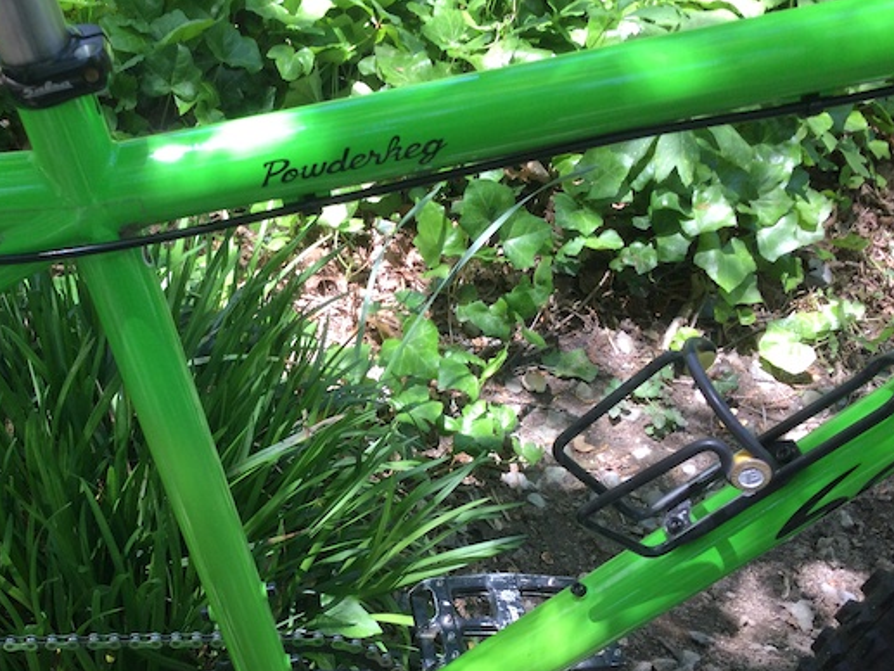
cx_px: 254
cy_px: 448
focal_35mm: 48
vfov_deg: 30.1
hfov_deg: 38.9
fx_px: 1240
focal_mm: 3.3
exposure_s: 1/60
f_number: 2.4
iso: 32
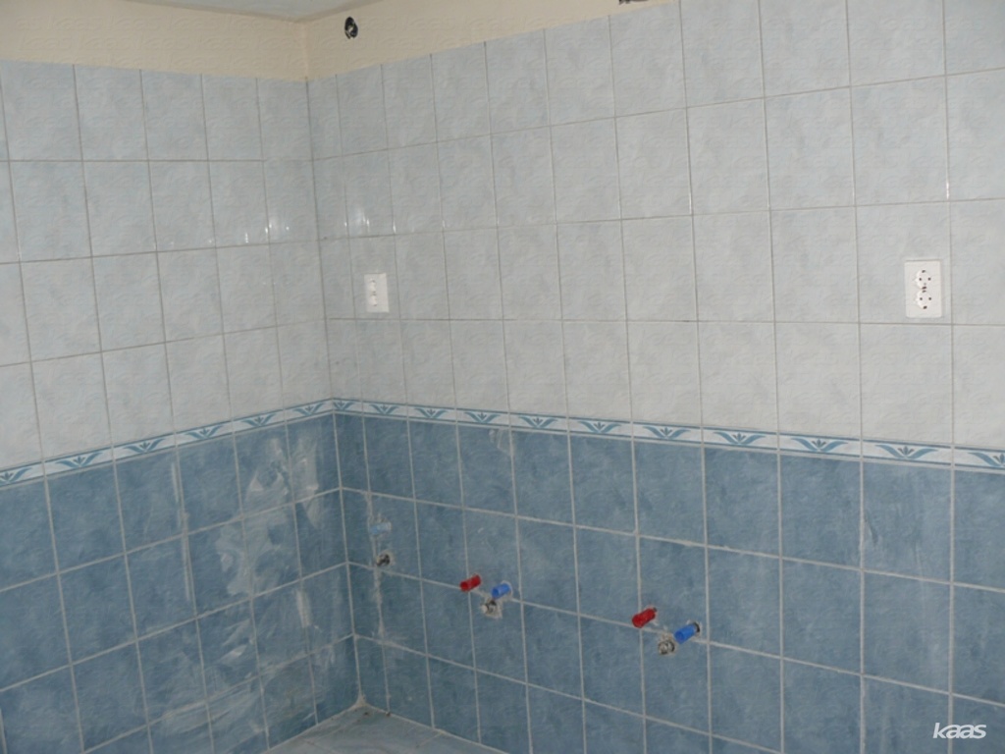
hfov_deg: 51.4
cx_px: 502
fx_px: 1045
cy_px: 377
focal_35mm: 36
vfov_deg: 39.7
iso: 100
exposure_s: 1/30
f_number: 2.8
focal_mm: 6
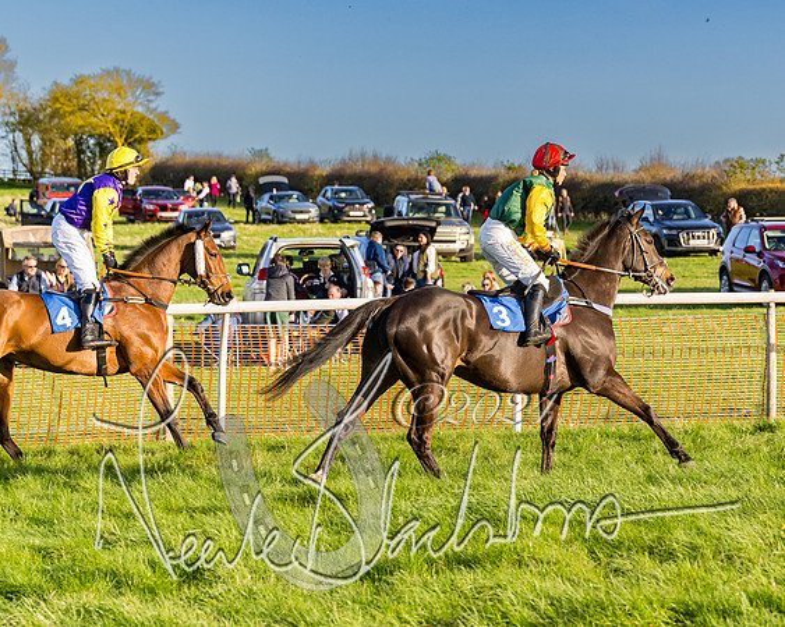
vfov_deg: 12.0
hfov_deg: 14.9
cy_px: 314
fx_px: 2996
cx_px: 514
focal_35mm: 129
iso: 400
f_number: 3.5
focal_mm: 70
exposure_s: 1/1600
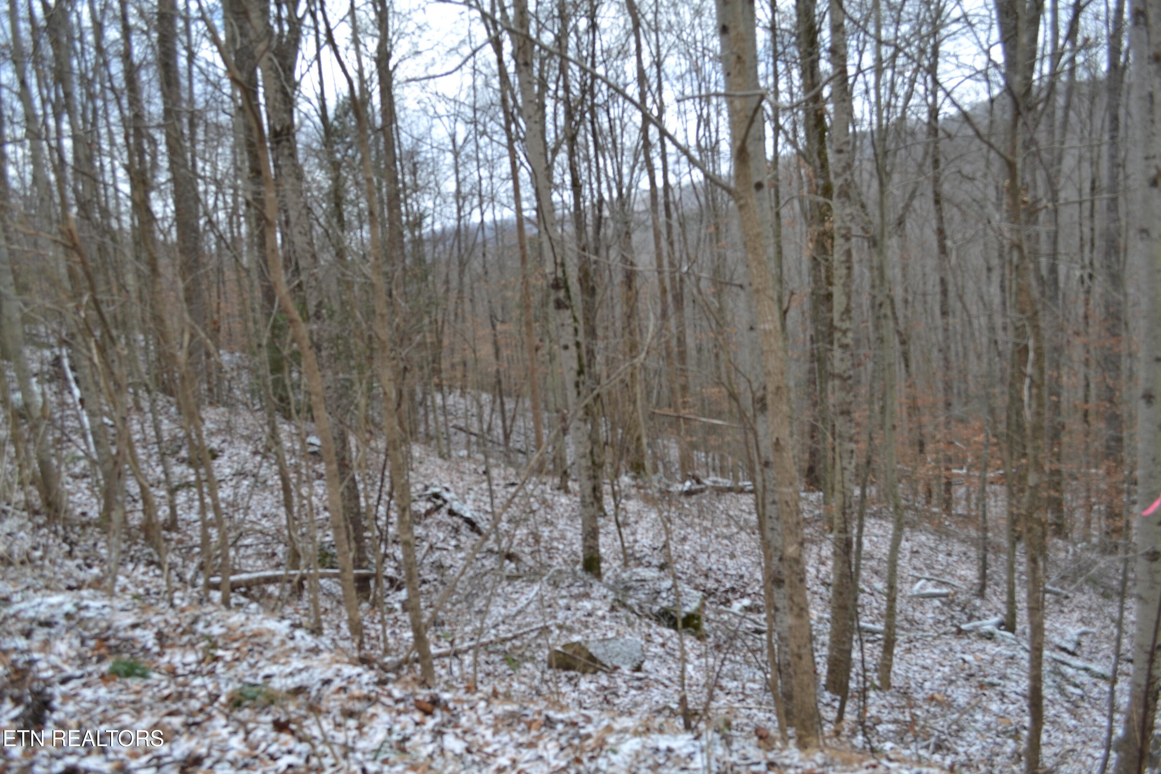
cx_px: 580
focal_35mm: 27
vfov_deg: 47.9
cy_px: 387
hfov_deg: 67.4
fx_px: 871
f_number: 5.6
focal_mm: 18
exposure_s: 1/125
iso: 110
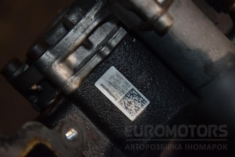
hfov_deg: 13.0
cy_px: 78
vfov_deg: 8.7
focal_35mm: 158
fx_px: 1028
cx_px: 118
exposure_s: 1/60
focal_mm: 105
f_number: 5.6
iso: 800
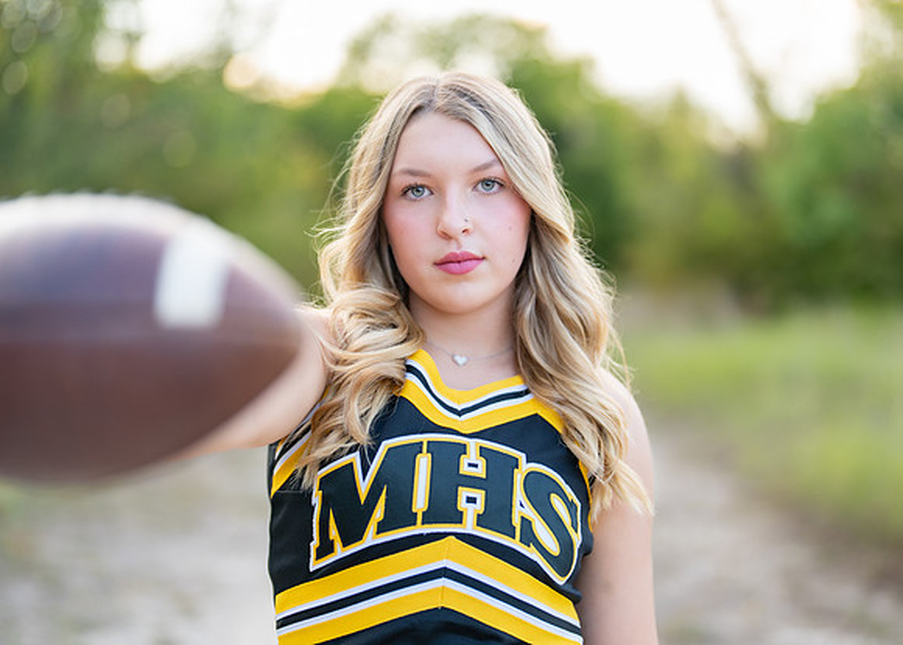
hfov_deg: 34.2
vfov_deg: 24.8
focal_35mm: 57
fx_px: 1466
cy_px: 299
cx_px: 468
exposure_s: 1/400
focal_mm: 50
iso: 125
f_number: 1.2
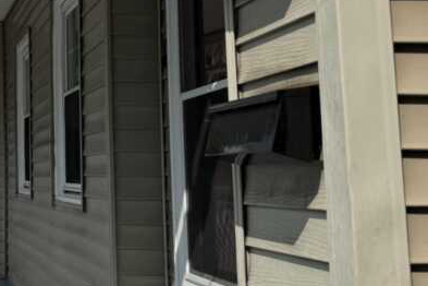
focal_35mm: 65
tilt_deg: +8.3
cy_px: 62
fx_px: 773
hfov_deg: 27.5
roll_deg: -0.3
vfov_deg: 20.7
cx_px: -74
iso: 80
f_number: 1.78
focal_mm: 6.76
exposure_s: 1/7937
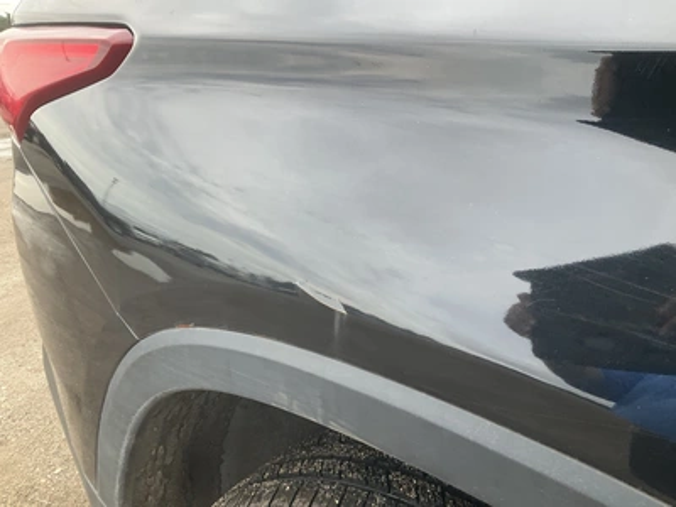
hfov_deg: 61.7
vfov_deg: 48.2
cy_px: 254
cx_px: 338
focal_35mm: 29
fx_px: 566
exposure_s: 1/279
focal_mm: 3
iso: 25
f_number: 1.8
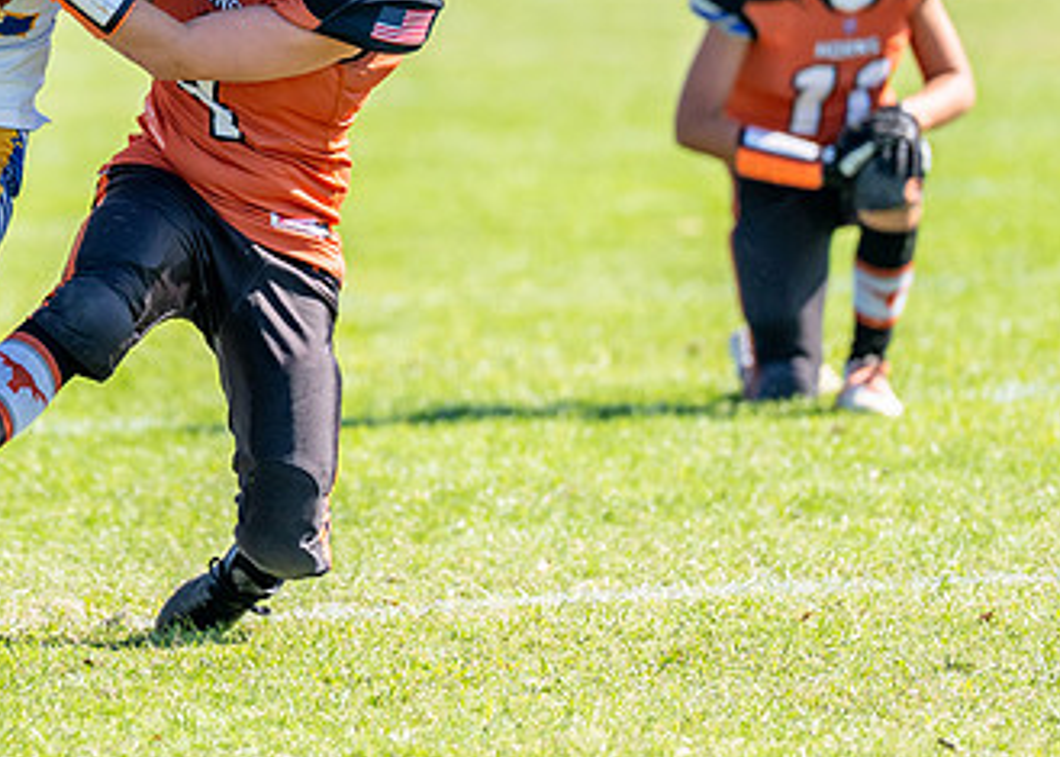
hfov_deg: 3.6
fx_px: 16949
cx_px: 167
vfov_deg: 2.6
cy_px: 89
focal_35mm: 563
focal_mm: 200
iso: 250
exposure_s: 1/3200
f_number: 2.8
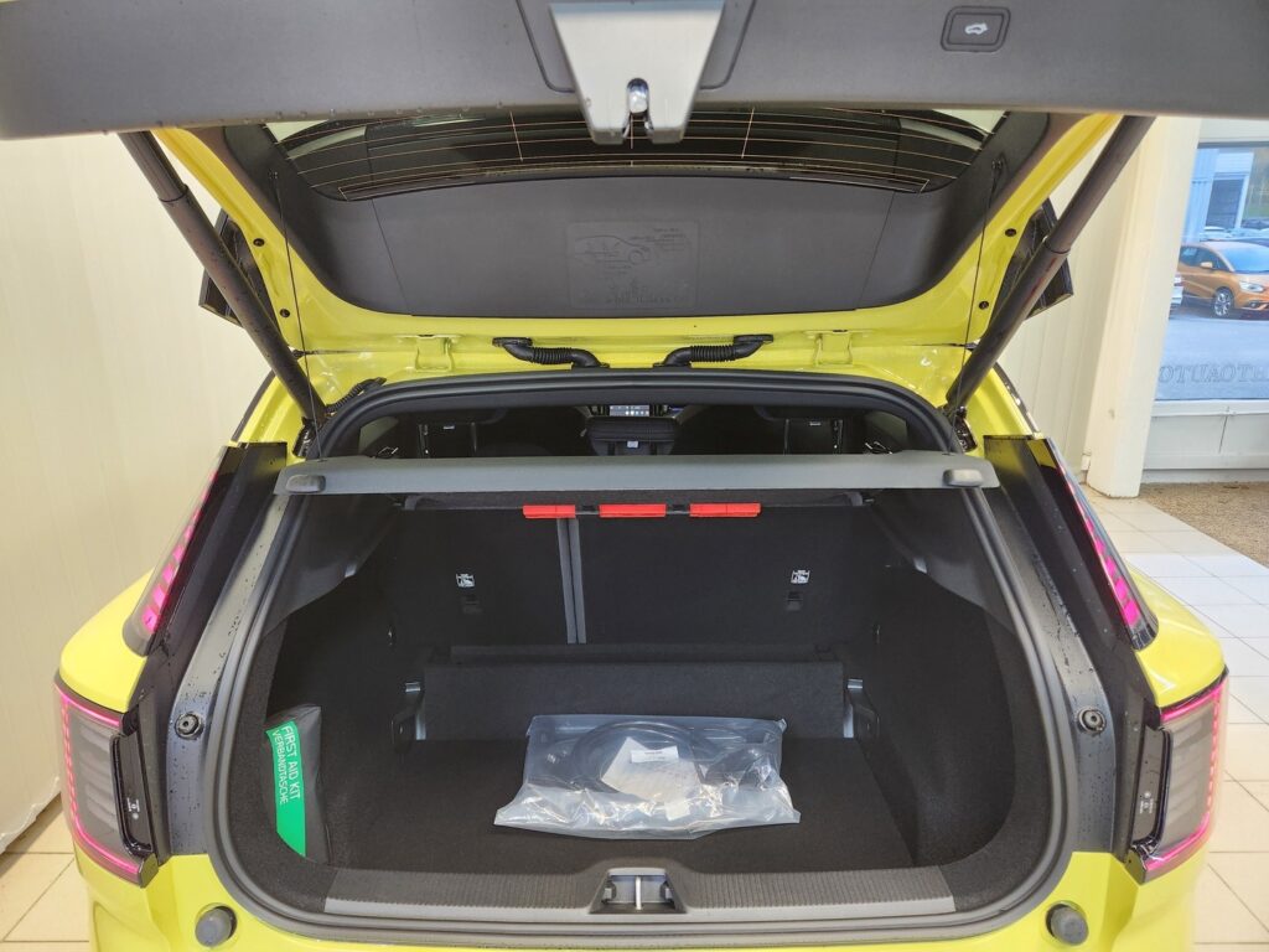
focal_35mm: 23
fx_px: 843
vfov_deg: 58.9
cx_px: 634
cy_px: 476
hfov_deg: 73.9
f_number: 1.8
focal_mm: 5.4
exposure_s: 1/100
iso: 500
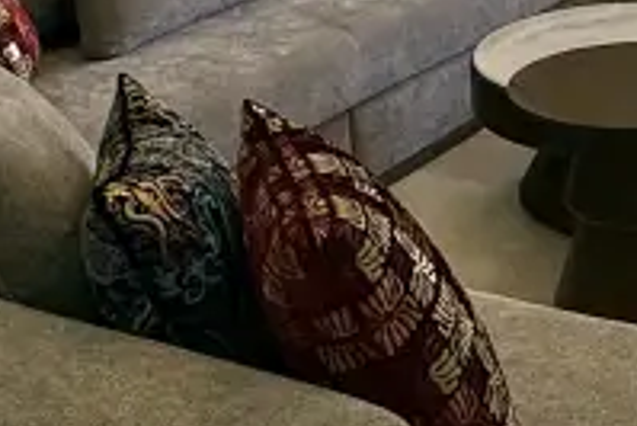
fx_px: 1381
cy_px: -247
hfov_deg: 24.7
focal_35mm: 78
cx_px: 645
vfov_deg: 15.8
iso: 64
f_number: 2.2
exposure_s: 1/109
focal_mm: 2.22
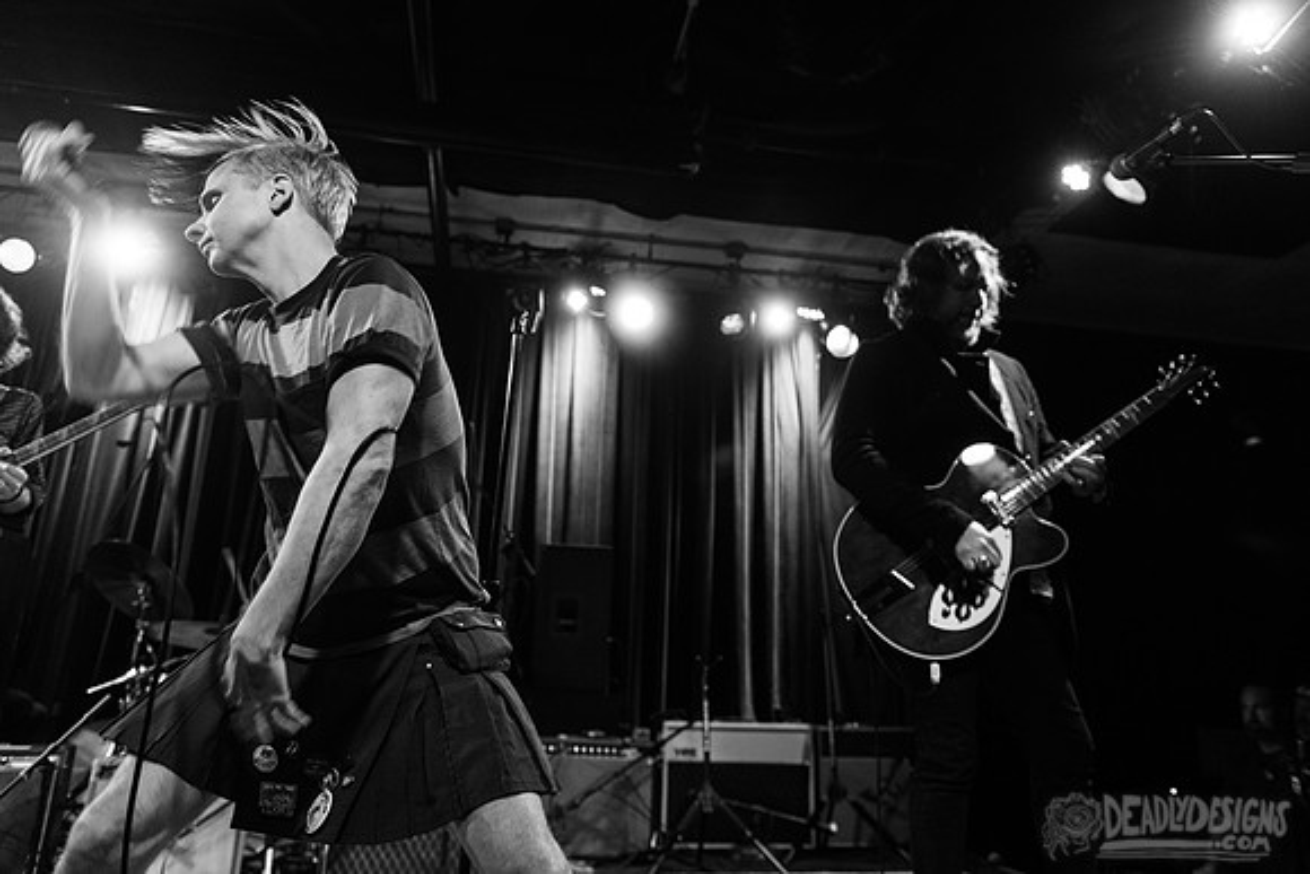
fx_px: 956
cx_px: 676
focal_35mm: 26
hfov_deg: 68.8
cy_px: 396
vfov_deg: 49.1
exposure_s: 1/160
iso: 2000
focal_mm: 24
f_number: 3.2
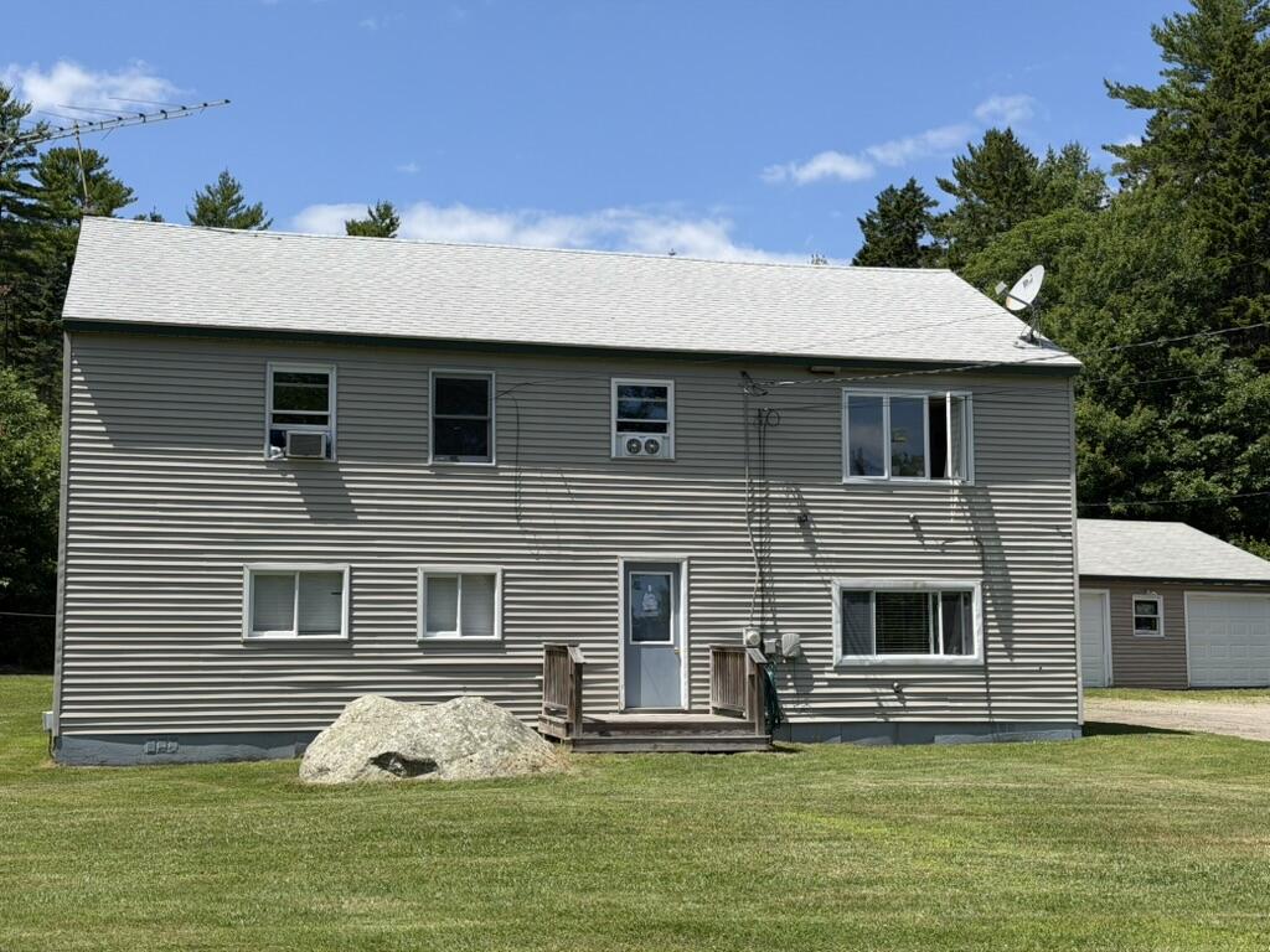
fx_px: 1761
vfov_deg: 30.3
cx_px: 635
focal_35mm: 48
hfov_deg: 39.7
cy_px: 476
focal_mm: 6.76
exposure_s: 1/5587
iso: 64
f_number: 1.78
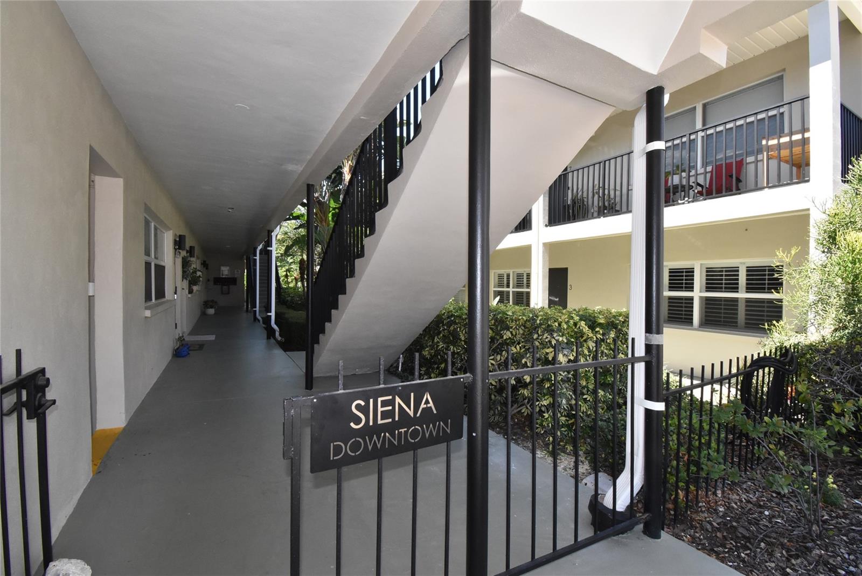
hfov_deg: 100.4
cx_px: 431
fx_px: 359
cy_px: 288
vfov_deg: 77.4
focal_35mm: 15
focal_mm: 10
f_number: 16
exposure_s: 1/200
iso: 1600
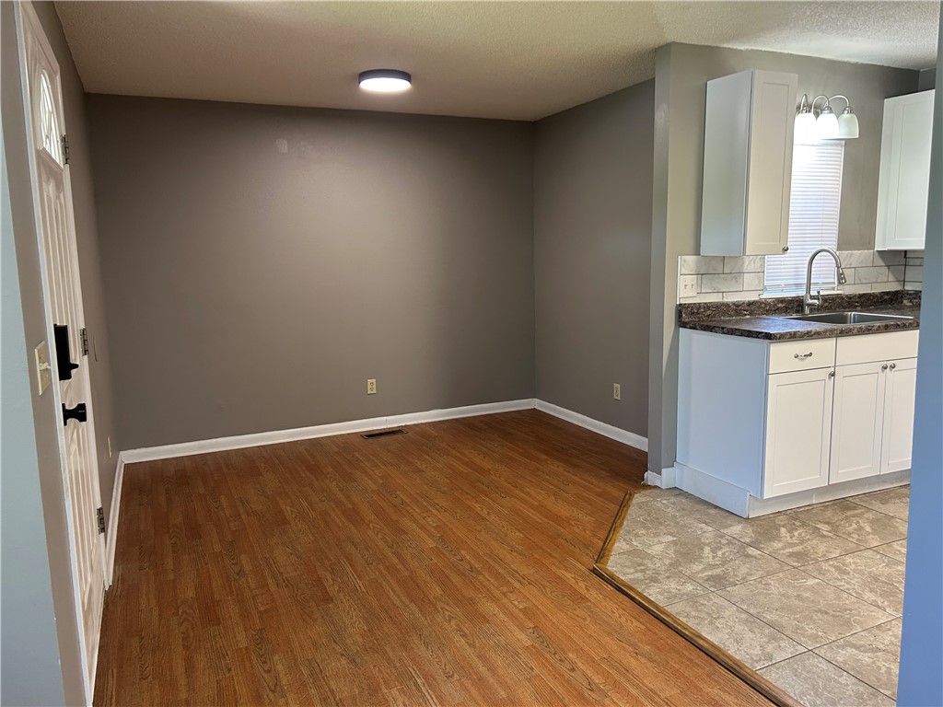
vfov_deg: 53.1
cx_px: 472
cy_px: 354
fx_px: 708
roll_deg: +0.4
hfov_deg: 67.3
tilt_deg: -7.9
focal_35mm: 26
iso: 160
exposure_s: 1/60
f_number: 1.5
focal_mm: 5.7
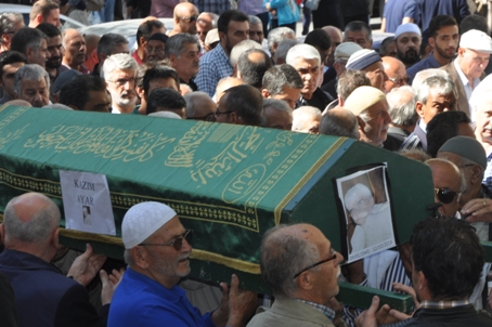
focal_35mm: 148
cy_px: 159
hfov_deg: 13.9
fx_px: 2021
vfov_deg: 9.3
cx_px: 327
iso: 200
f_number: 6.3
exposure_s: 1/200
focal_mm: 70
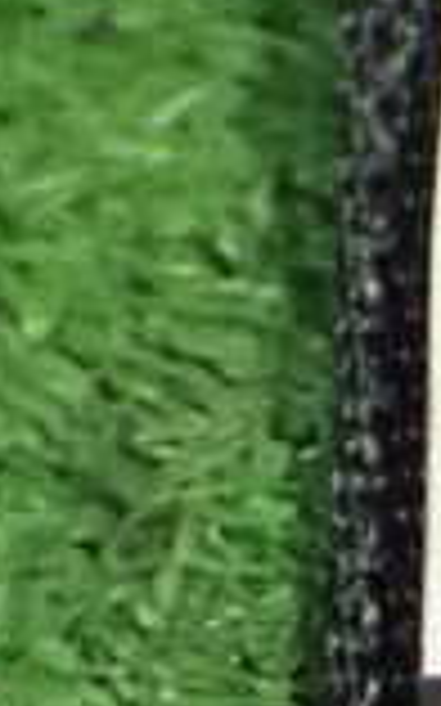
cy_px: 517
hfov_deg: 6.2
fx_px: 3907
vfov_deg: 10.3
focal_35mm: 203
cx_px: 963
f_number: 3.2
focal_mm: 9.01
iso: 1250
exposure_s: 1/50
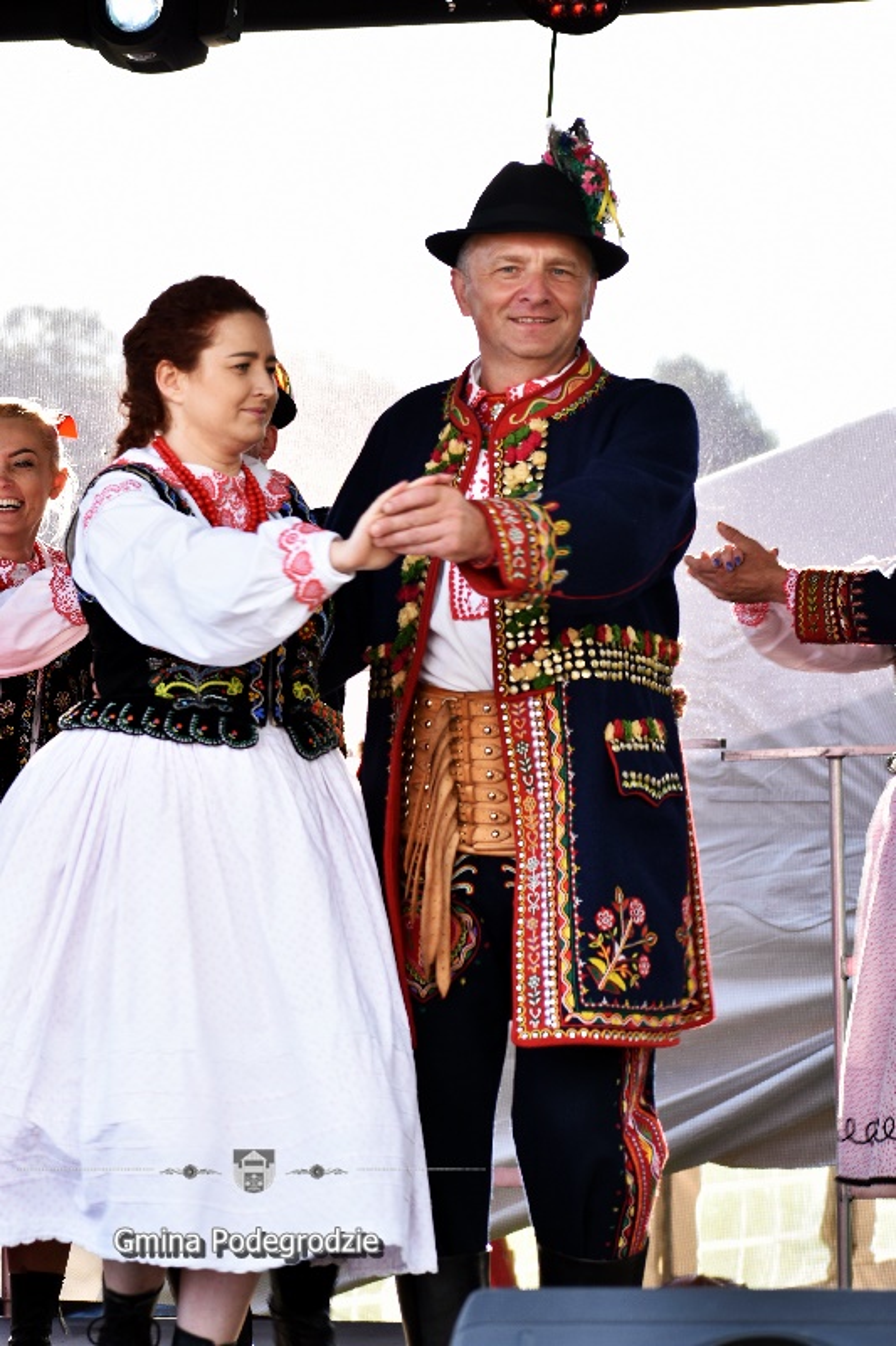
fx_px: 5490
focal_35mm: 147
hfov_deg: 9.3
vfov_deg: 14.0
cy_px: 673
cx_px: 448
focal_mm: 98
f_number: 6.3
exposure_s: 1/60
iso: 100
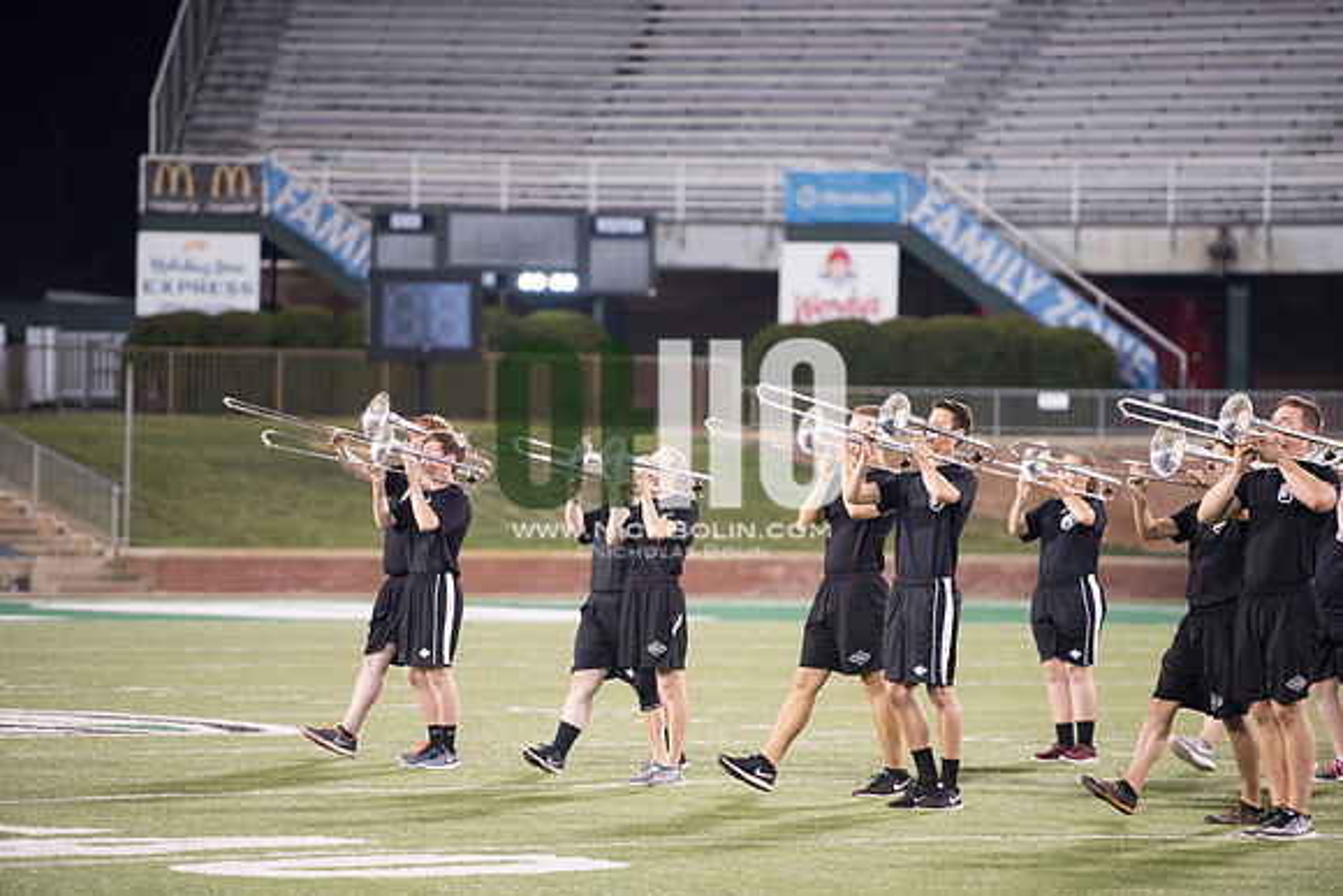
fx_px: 7463
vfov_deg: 6.9
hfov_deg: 10.3
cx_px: 672
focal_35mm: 200
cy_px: 448
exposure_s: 1/320
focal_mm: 200
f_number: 2.8
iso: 1000
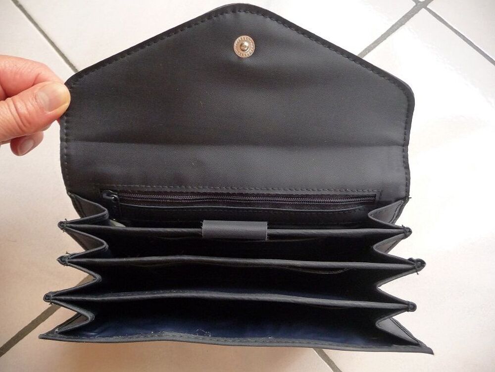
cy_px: 186
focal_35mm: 28
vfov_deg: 49.7
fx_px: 400
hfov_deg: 63.4
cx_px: 248
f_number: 3.3
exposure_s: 1/30
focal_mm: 4.7
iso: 400
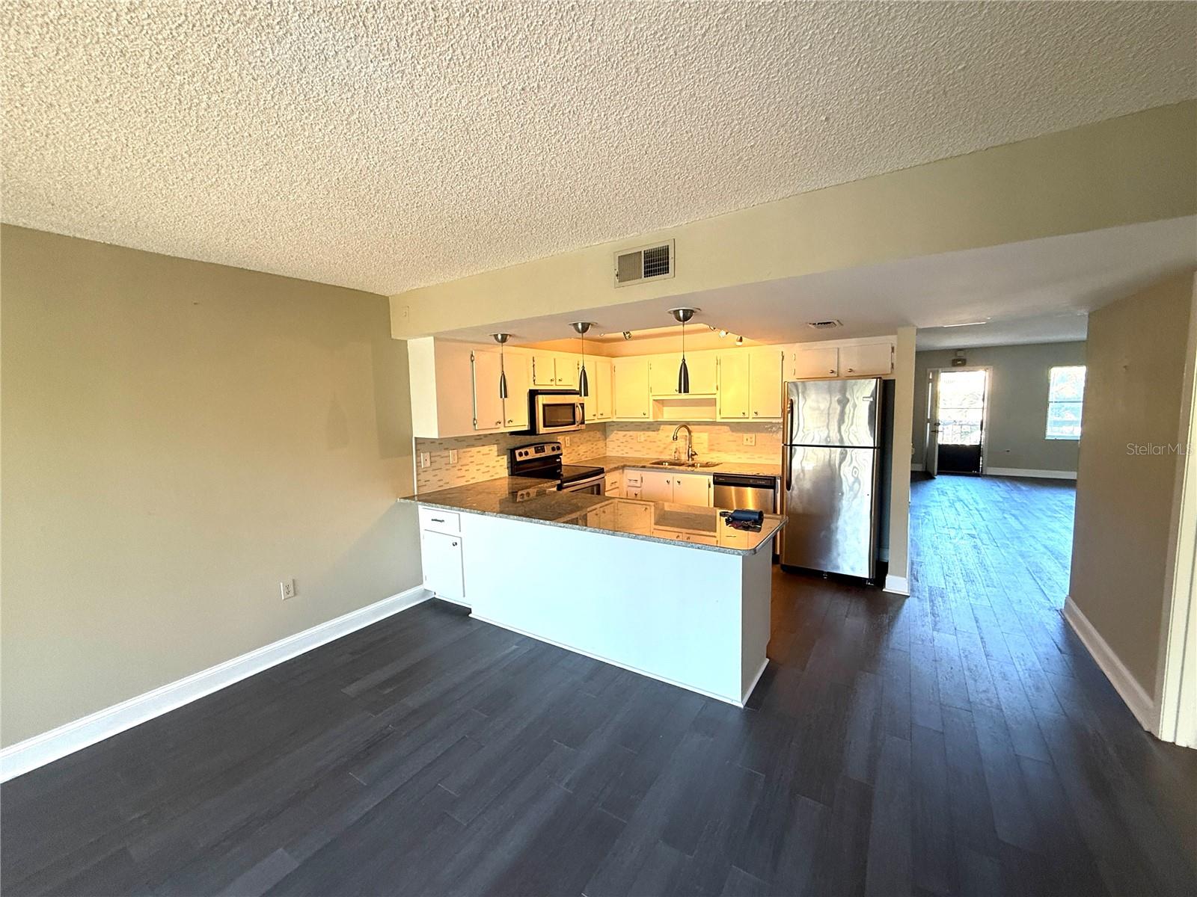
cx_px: 598
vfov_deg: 85.7
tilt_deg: -5.9
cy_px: 448
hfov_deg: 102.1
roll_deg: +1.0
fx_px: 484
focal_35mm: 14
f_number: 2.2
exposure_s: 1/60
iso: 200
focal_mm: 2.22
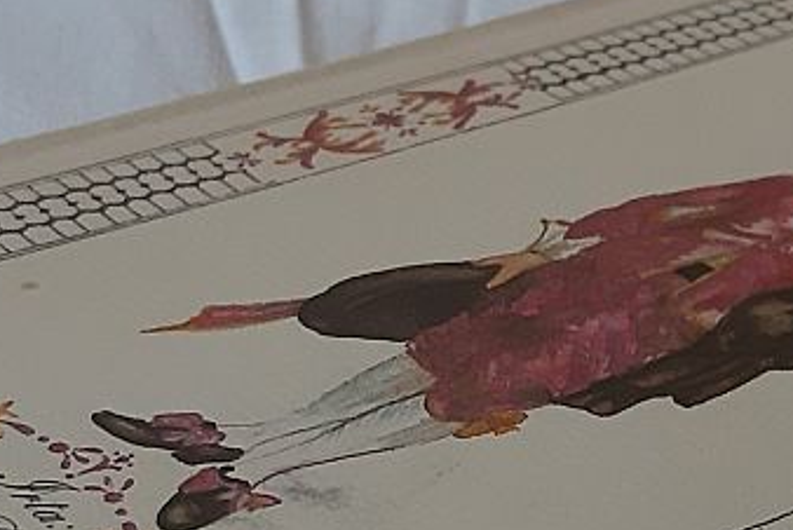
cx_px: 603
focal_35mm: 85
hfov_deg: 23.6
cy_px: 467
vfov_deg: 15.9
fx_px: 1874
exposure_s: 1/50
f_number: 1.7
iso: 160
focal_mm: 3.93
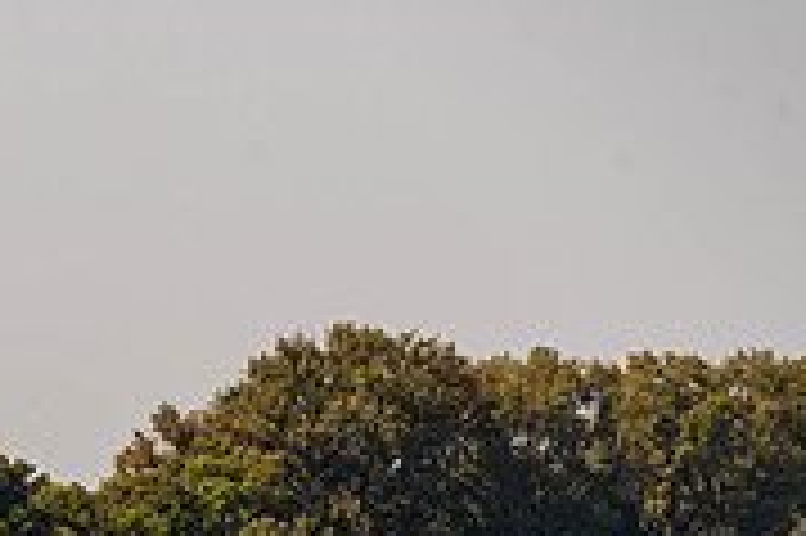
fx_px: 13219
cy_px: 831
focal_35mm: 591
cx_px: -473
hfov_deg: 3.5
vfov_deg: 2.3
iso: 64
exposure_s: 1/250
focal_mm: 180
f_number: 8
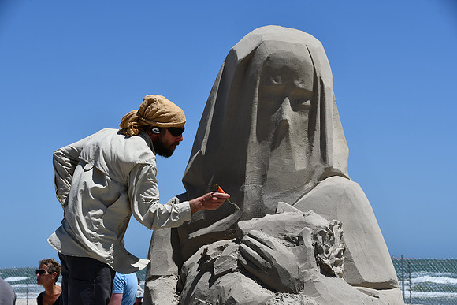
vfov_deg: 13.0
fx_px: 1333
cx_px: 228
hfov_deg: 19.5
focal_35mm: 105
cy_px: 152
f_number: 10
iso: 100
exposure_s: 1/400
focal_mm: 70
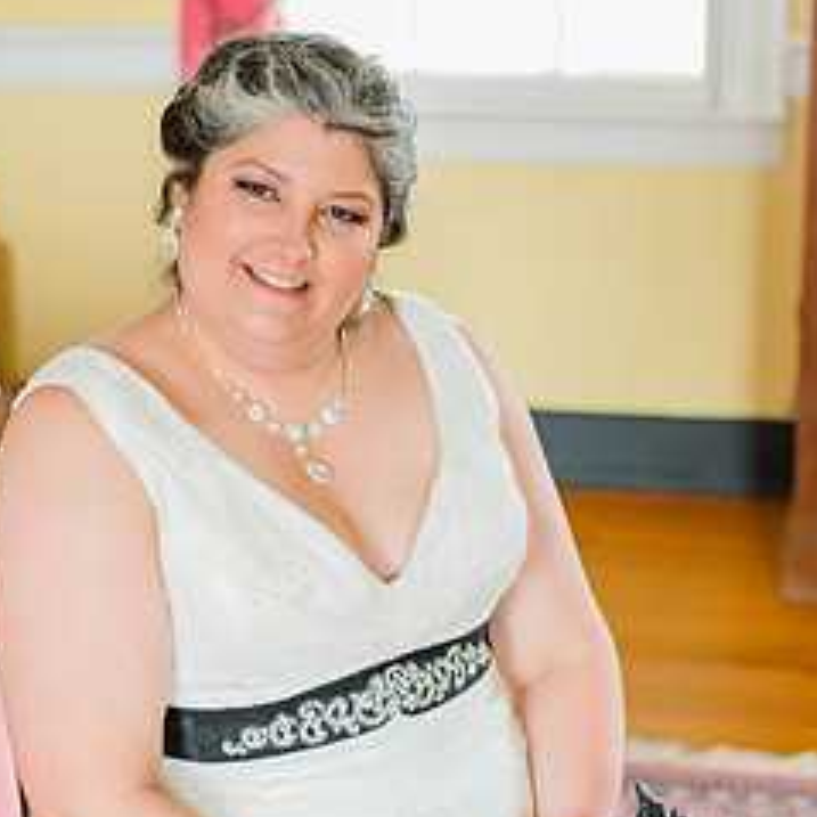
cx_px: 383
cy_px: 537
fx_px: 2243
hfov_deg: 20.6
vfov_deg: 20.6
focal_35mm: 84
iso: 800
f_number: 1.8
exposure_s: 1/100
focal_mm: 35
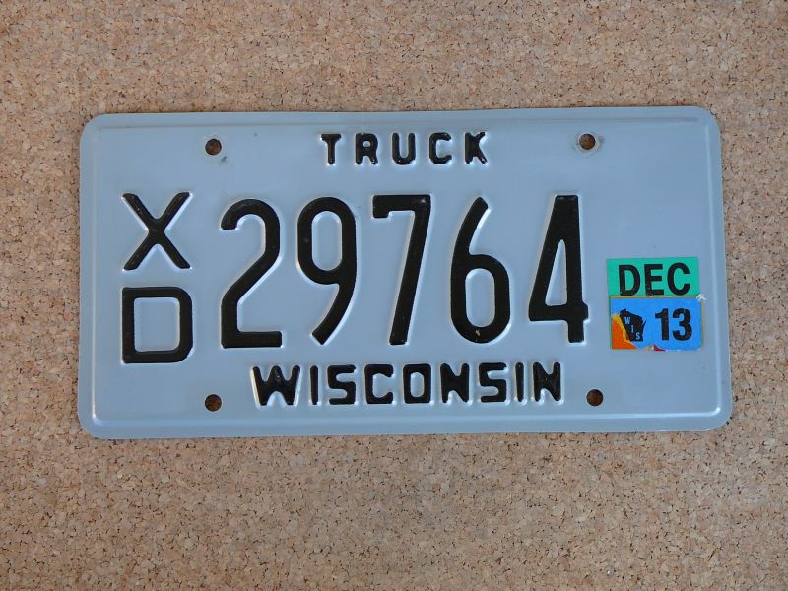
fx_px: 979
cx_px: 394
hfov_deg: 43.9
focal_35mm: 43
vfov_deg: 33.6
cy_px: 296
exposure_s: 1/60
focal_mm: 6.4
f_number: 3.2
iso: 80
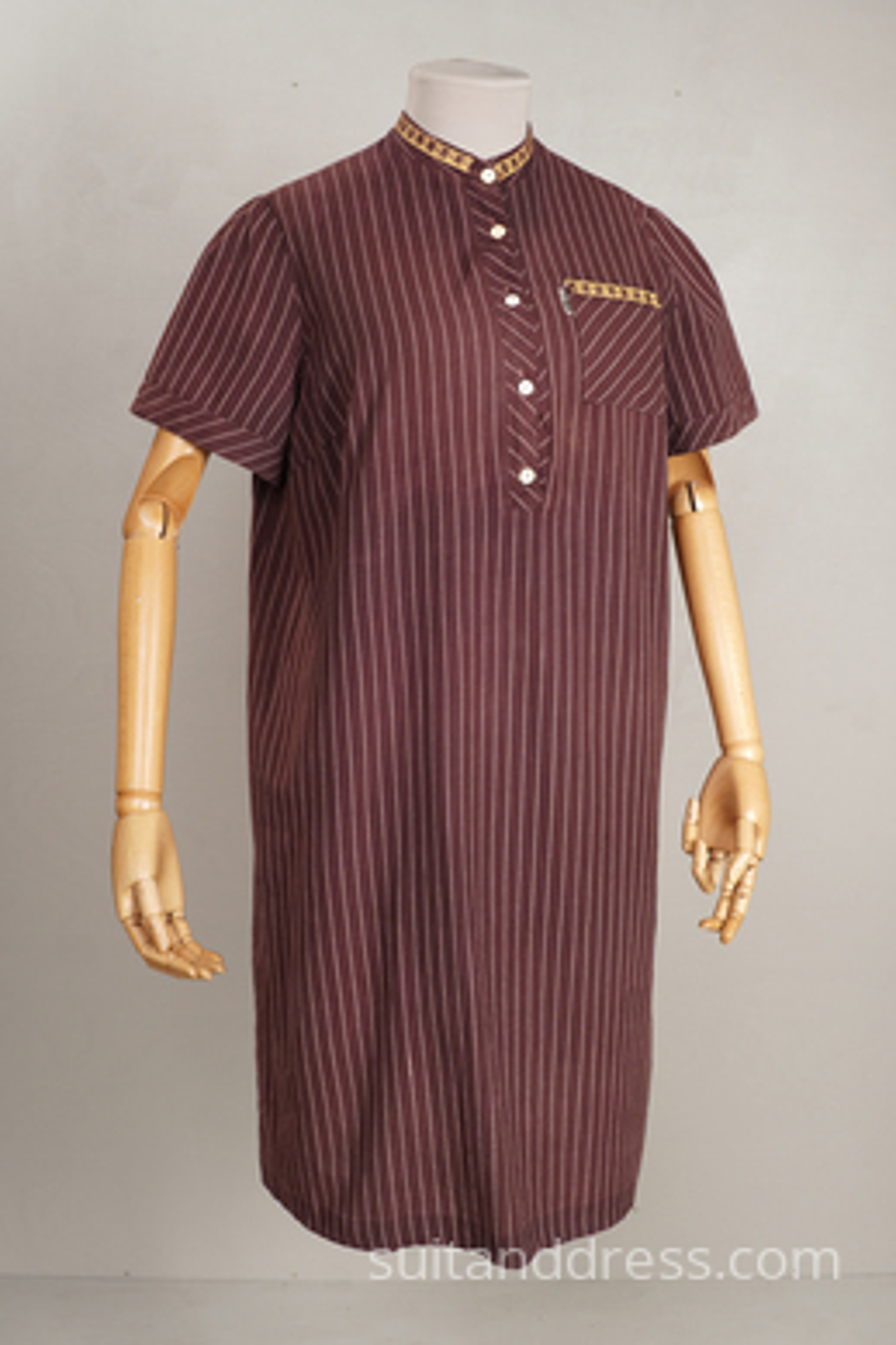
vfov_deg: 41.1
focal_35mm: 48
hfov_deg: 28.1
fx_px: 1793
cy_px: 672
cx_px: 448
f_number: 7.1
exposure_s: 1/13
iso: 200
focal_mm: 32
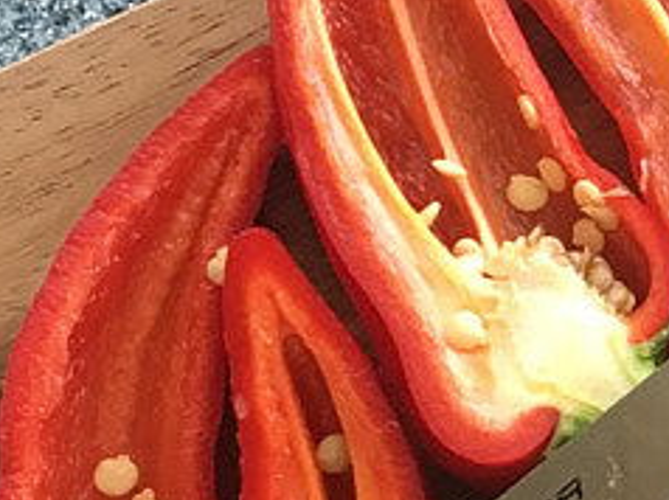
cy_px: 399
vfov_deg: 7.6
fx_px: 3765
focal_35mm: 195
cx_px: 1234
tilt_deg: -82.5
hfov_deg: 9.6
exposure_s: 1/30
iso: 64
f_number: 2.2
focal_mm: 4.15
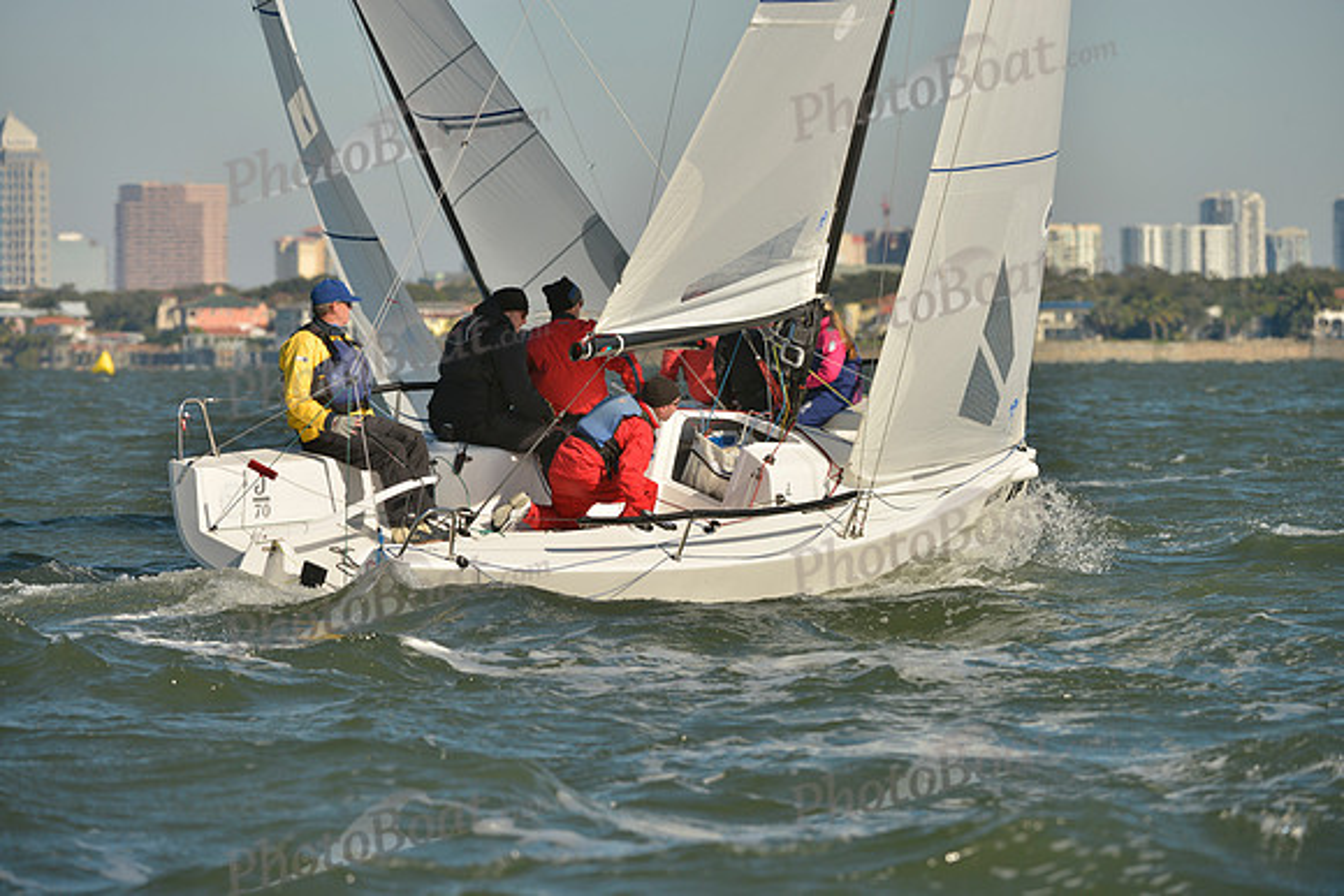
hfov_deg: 7.9
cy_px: 448
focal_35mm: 260
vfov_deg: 5.3
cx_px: 672
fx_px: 9708
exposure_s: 1/1250
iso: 200
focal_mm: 260
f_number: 6.3
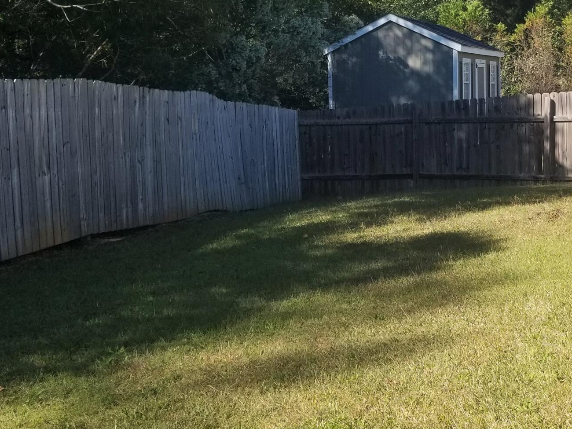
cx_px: 374
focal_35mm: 60
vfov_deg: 24.4
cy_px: 187
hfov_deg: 32.0
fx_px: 991
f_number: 1.7
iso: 50
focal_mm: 4.3
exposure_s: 1/1120
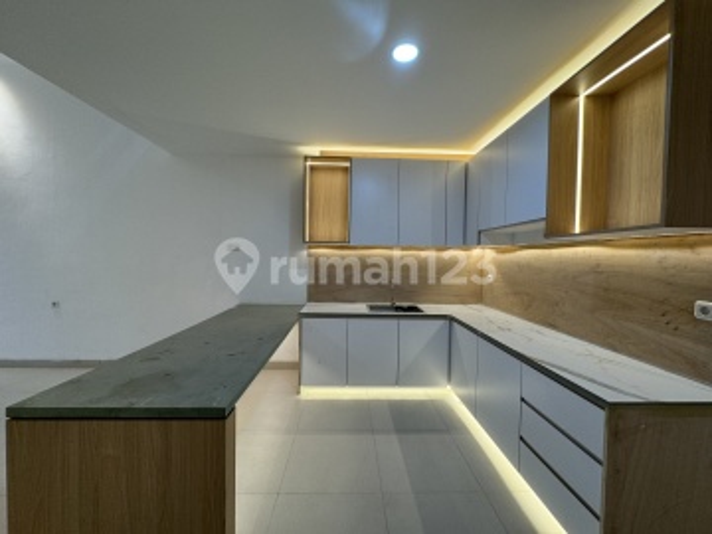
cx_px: 356
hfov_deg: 102.1
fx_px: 288
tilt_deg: -1.9
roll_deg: -0.9
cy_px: 267
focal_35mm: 14
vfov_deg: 85.7
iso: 100
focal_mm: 2.22
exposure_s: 1/100
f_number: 2.2
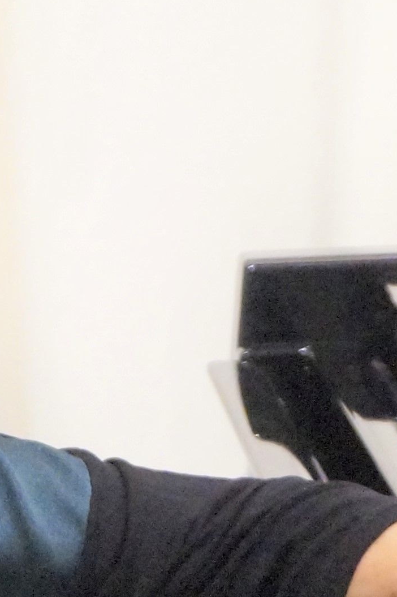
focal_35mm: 272
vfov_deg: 7.3
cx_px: -164
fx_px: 4498
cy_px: 1202
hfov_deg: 5.0
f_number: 5
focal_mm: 35
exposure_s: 1/125
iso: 3200
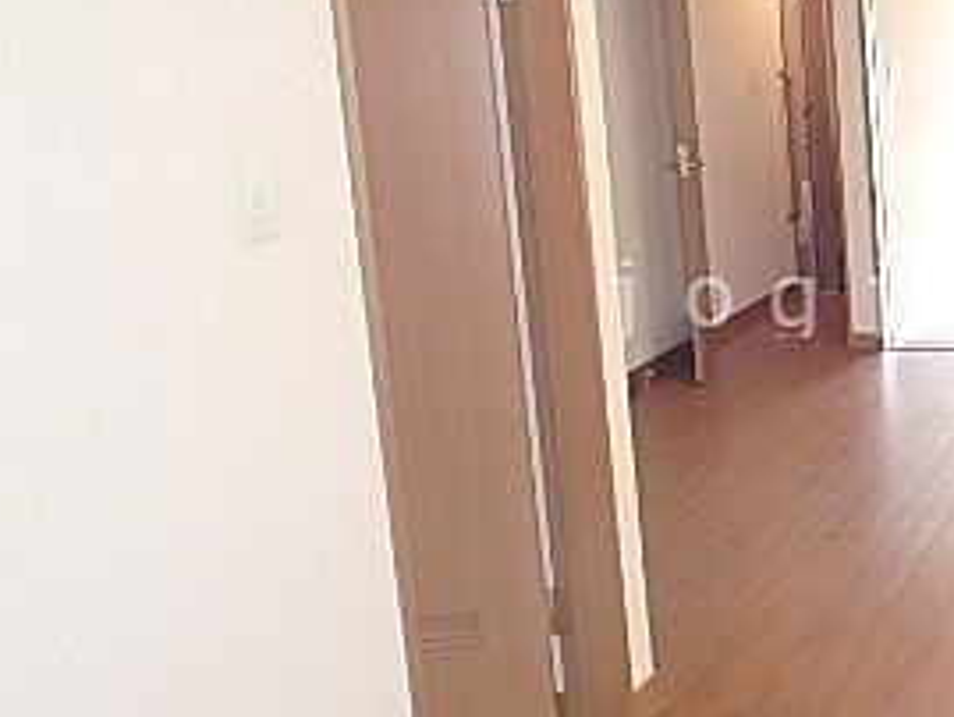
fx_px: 1379
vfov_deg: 29.1
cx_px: 848
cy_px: 295
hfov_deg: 36.0
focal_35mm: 50
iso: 400
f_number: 3.5
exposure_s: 1/30
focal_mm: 3.7
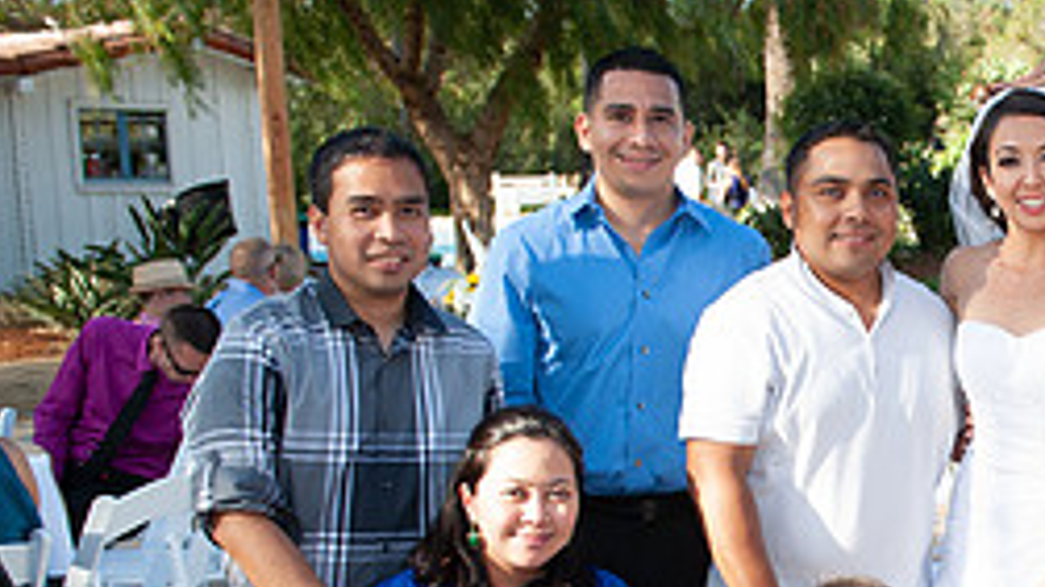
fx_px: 1607
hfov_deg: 32.7
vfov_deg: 20.3
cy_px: 541
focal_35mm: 58
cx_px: 1074
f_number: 3.5
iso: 200
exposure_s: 1/640
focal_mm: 24
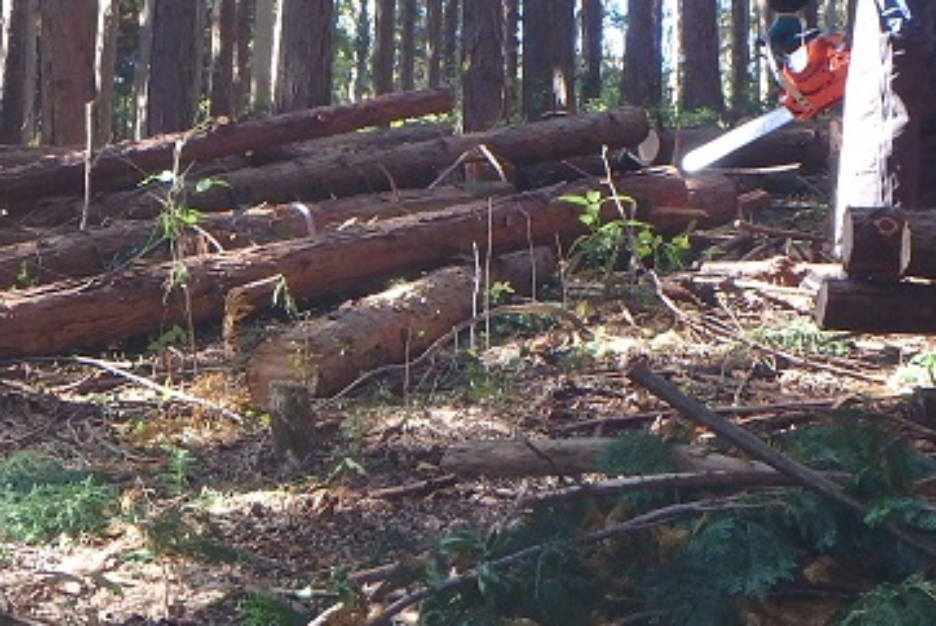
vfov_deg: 15.1
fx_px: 2342
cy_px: 106
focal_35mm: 90
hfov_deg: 22.3
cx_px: 202
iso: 400
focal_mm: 8.7
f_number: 5.2
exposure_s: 1/50
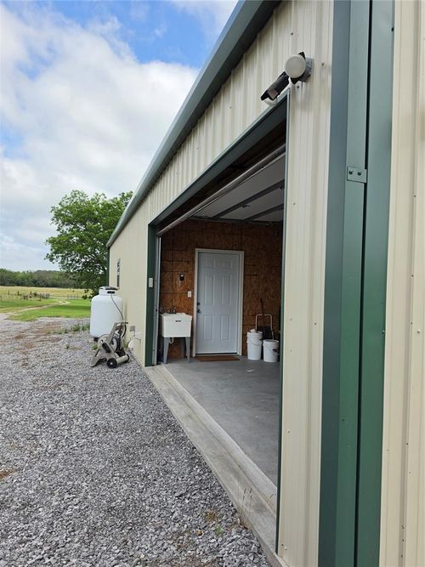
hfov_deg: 58.9
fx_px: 377
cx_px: 212
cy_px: 284
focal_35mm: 23
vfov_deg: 73.9
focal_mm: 6.5
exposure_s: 1/7329
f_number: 1.4
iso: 64
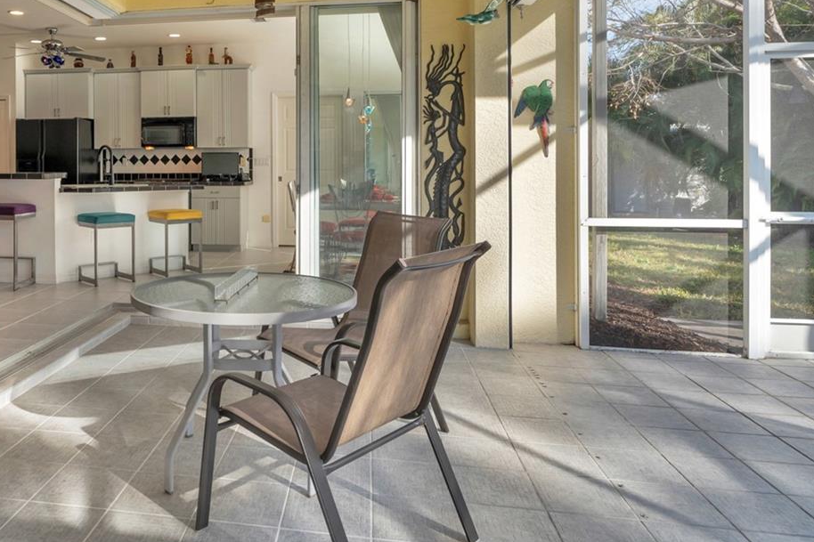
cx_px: 235
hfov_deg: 62.8
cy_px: 171
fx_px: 633
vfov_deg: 45.5
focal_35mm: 28
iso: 200
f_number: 7.1
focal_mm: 16
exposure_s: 1/80
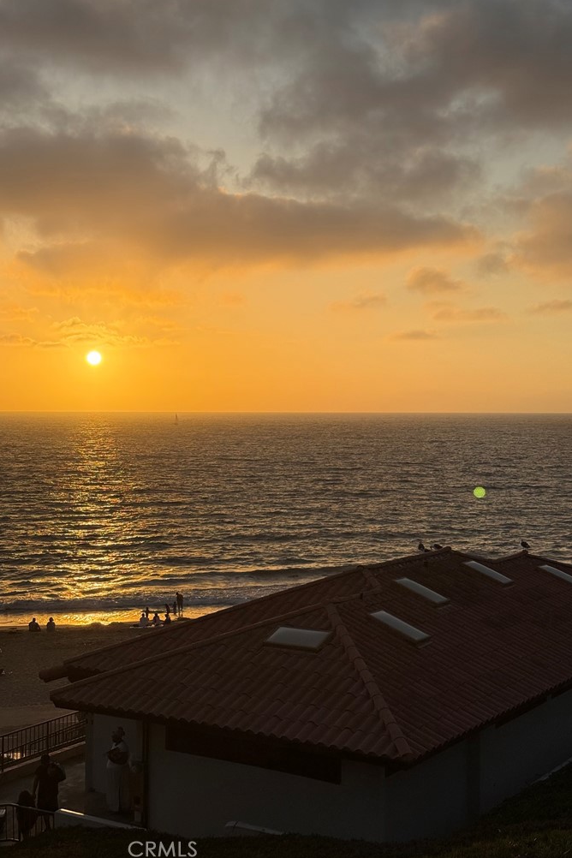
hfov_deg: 26.5
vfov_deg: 38.9
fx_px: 1215
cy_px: 423
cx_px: 287
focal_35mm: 51
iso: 80
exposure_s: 1/6536
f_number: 1.78
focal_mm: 6.76
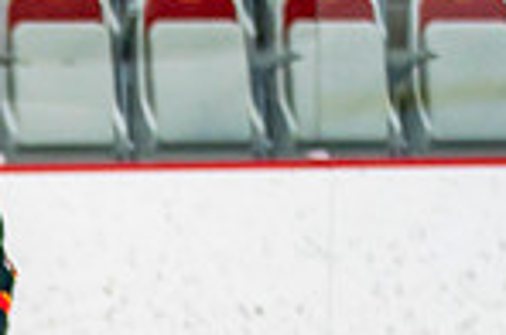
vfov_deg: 2.4
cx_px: -604
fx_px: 7980
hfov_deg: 3.6
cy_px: 684
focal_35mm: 569
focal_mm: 100
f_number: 2.8
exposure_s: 1/640
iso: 800
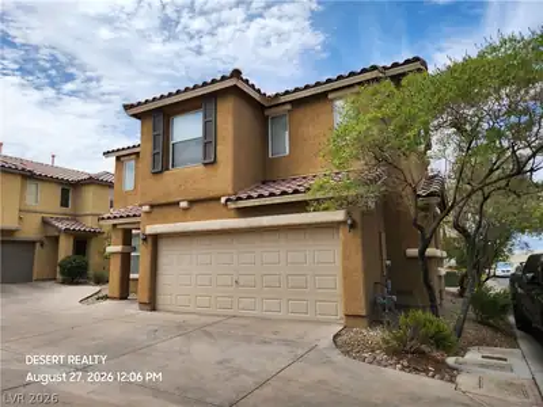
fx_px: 361
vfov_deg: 58.9
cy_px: 204
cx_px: 272
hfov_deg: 73.9
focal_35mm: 23
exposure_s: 1/1874
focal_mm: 5.4
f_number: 1.8
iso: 20
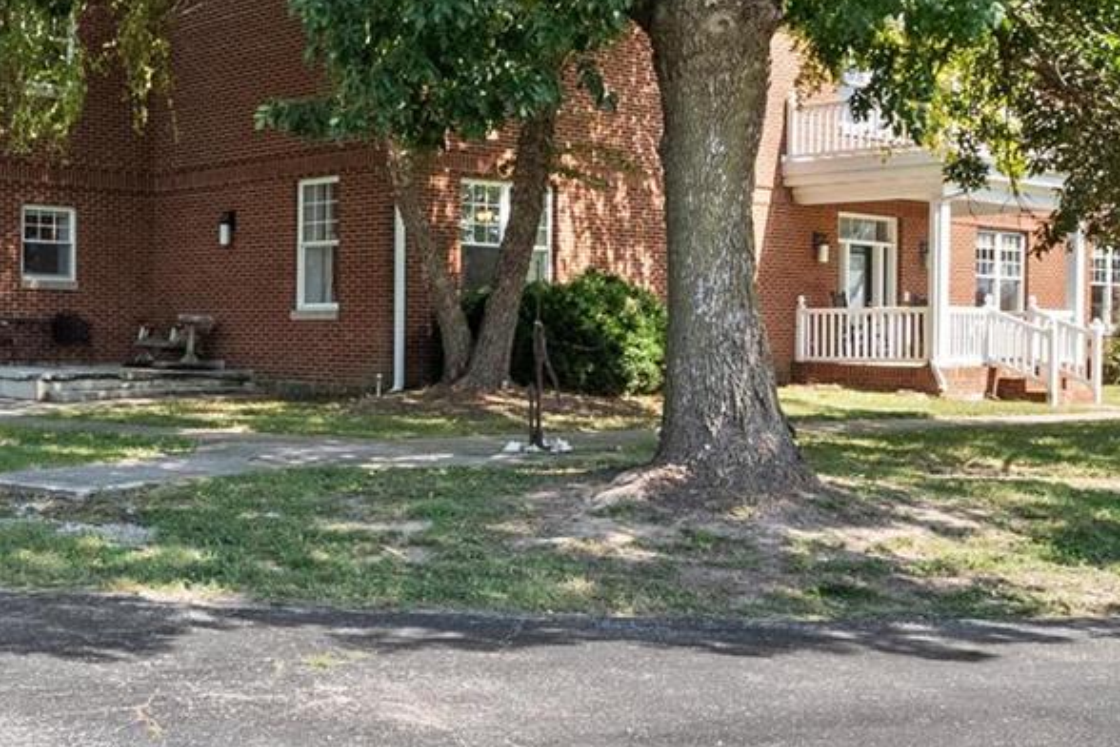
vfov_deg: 27.2
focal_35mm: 49
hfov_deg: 38.7
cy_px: 212
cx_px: 210
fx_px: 1524
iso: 400
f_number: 8
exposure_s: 1/320
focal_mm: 9
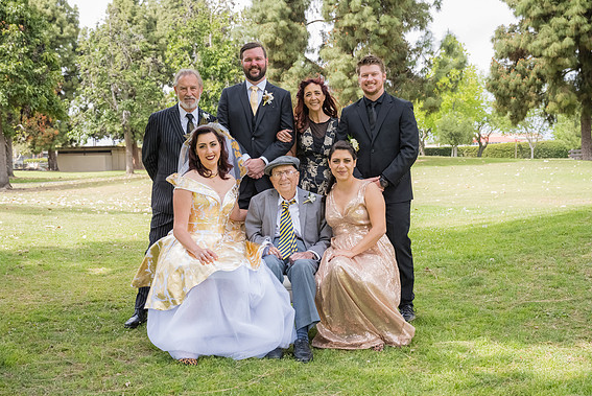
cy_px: 201
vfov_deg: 29.3
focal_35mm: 46
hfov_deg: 42.7
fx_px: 757
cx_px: 301
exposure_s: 1/1000
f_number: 6.3
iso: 1250
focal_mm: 45
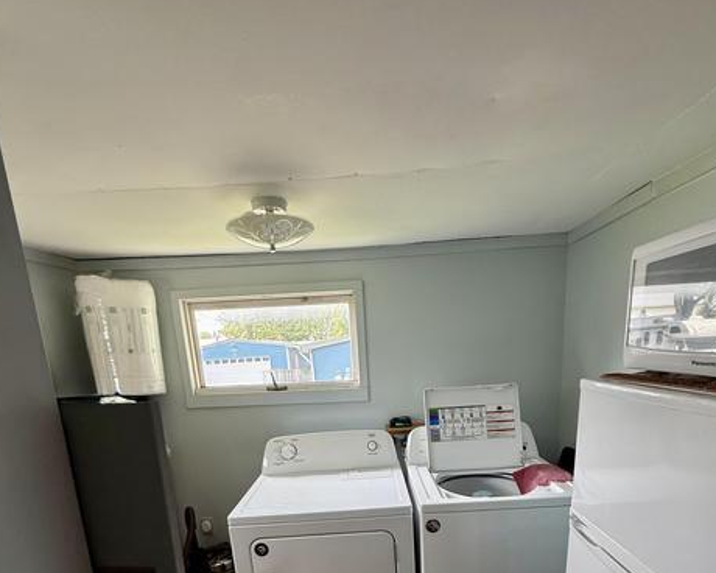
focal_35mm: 19
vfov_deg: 66.4
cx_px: 363
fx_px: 403
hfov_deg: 83.3
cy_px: 430
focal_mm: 2.22
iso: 80
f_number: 2.2
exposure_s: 1/99
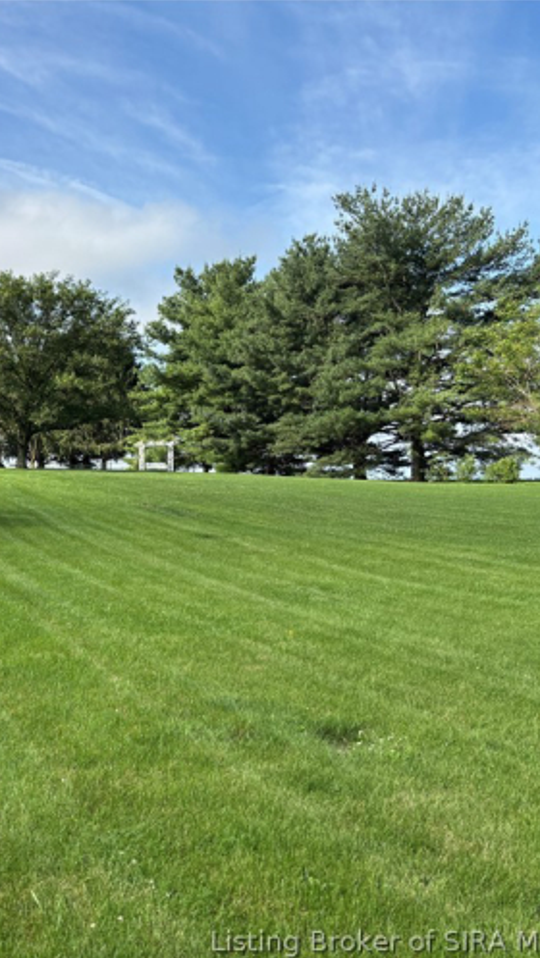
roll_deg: +0.5
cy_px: 480
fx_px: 966
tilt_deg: +1.8
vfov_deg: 52.8
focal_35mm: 38
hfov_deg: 28.6
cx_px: -38
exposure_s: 1/2451
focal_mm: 5.96
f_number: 1.6
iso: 50
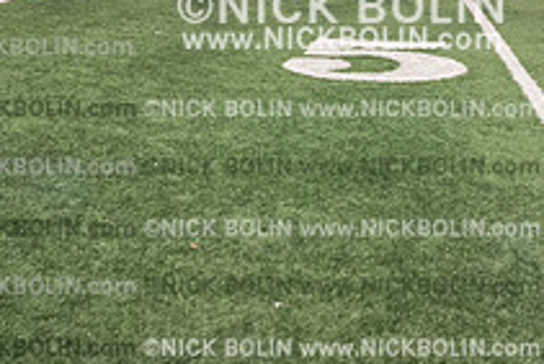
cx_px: 340
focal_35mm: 66
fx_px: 998
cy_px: -71
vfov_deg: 19.5
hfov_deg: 30.4
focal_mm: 24
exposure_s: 1/250
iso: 3200
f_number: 3.2
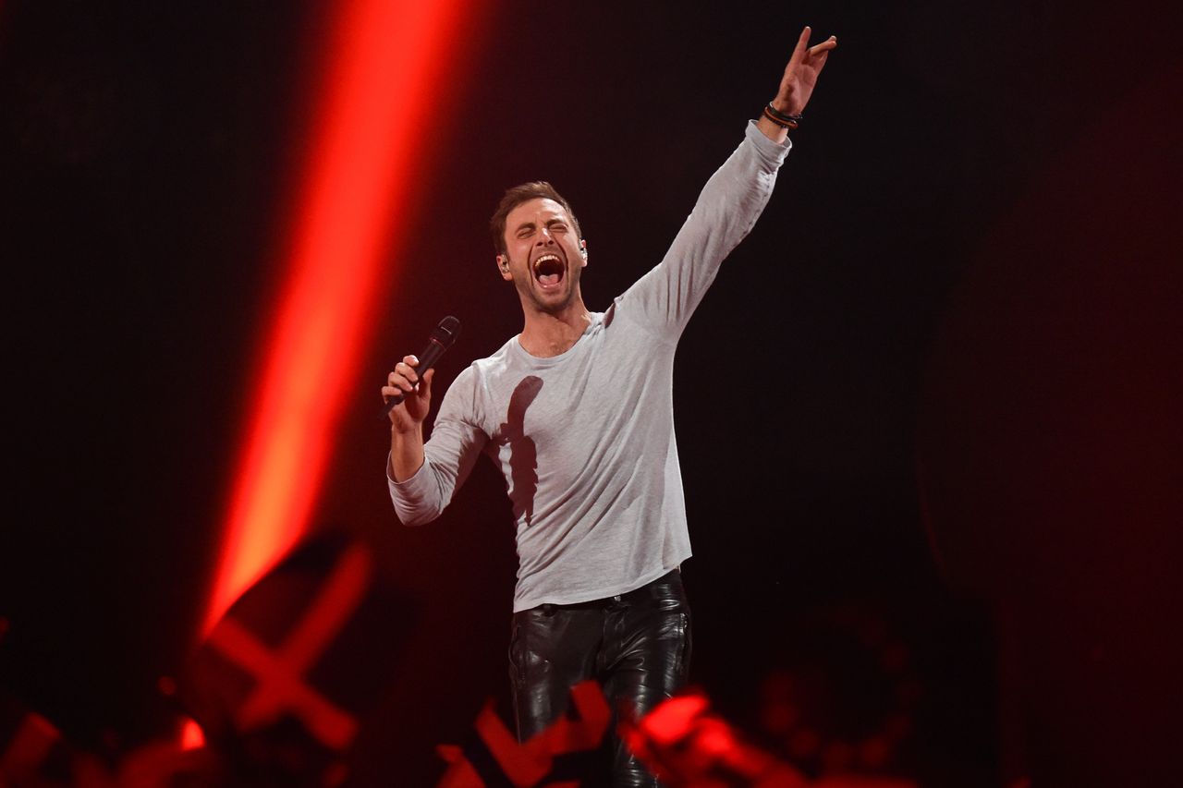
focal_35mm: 500
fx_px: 16427
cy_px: 394
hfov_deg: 4.1
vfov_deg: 2.7
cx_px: 592
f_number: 4
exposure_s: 1/500
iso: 6400
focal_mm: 500
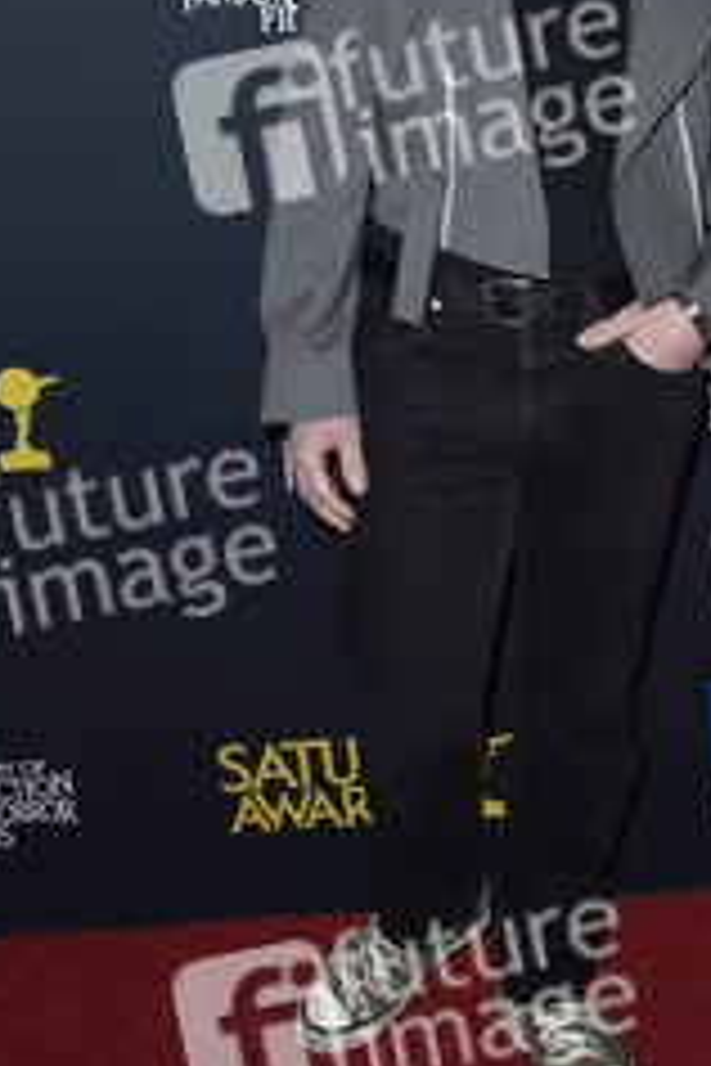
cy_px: 333
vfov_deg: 33.6
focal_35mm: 59
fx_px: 1748
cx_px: 538
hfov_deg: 22.8
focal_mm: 35
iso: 250
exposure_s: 1/250
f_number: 6.3
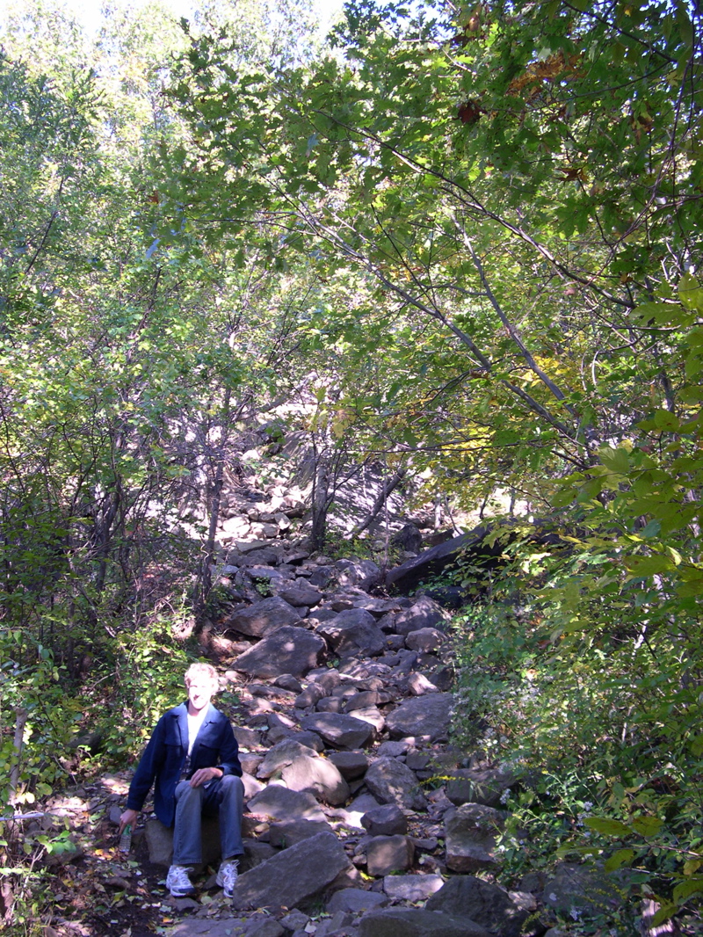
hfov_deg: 37.7
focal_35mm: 38
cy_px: 468
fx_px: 1029
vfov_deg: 49.0
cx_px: 352
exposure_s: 1/50.8
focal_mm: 8
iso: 100
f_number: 2.8
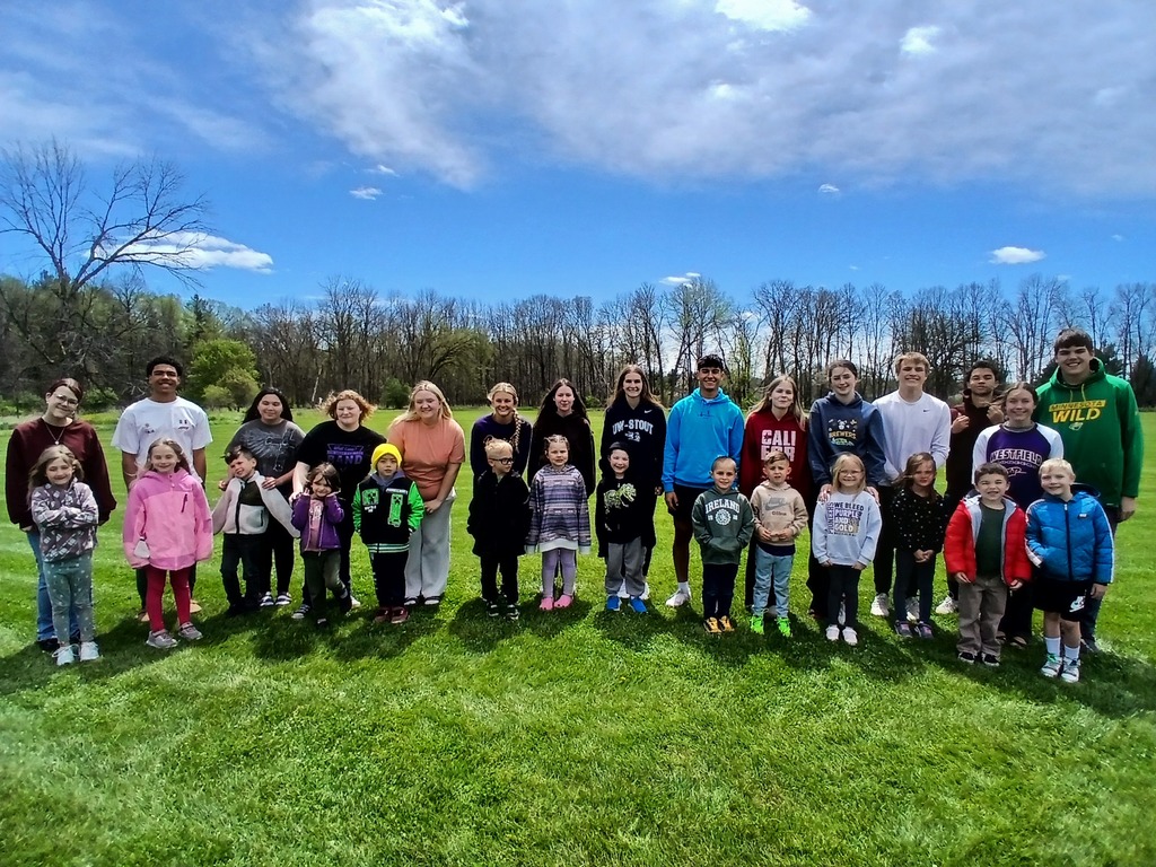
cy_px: 434
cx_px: 578
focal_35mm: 17
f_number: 2.2
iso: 50
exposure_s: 1/1761
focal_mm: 1.4
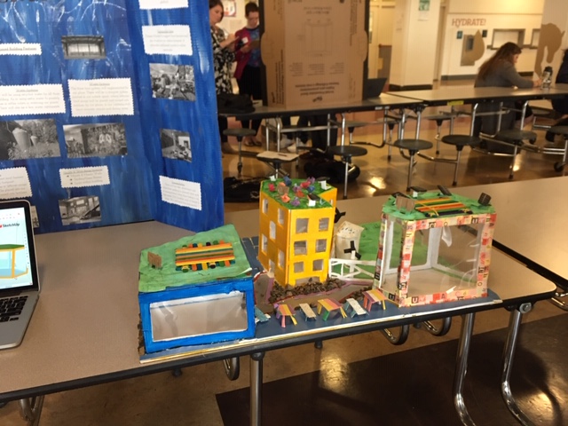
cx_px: 284
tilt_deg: -19.0
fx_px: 476
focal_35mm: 29
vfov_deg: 48.2
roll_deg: +1.0
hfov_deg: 61.7
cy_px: 213
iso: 64
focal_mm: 4.15
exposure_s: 1/15
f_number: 2.2
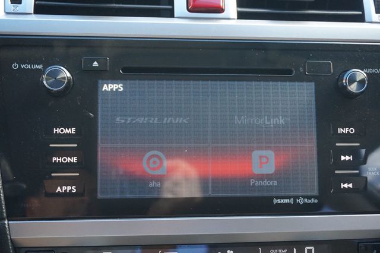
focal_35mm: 46
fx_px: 491
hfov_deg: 42.3
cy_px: 126
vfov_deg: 28.9
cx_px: 190
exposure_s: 1/60
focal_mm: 31
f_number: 5
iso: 640
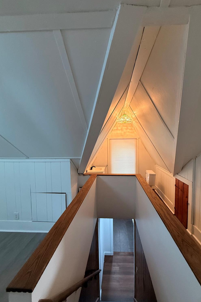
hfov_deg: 77.1
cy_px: 154
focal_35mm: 15
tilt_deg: -3.7
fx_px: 126
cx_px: 110
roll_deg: +0.6
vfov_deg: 100.4
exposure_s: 1/120
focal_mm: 2.22
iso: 250
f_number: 2.2
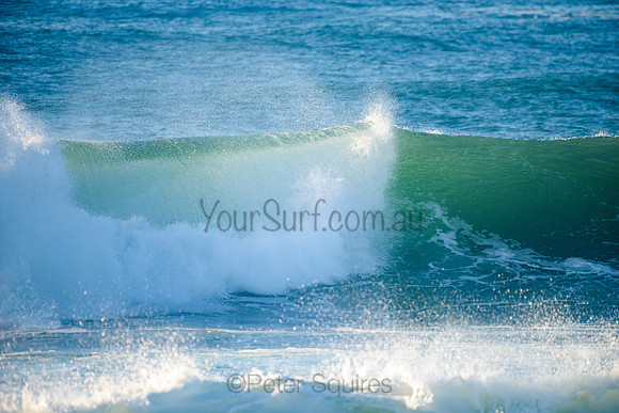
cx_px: 310
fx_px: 8600
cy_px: 206
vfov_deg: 2.8
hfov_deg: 4.1
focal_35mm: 500
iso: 320
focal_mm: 500
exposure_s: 1/1600
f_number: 5.6
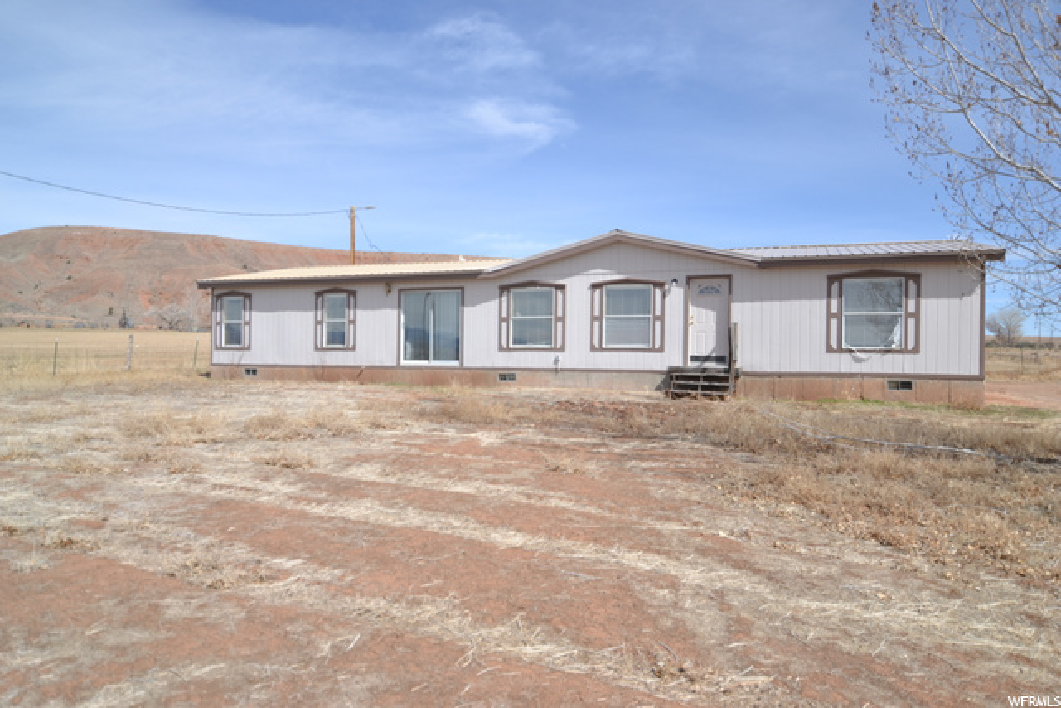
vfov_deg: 53.2
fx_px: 707
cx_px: 530
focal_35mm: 24
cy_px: 354
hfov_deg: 73.7
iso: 100
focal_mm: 16
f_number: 2.8
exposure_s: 1/1600
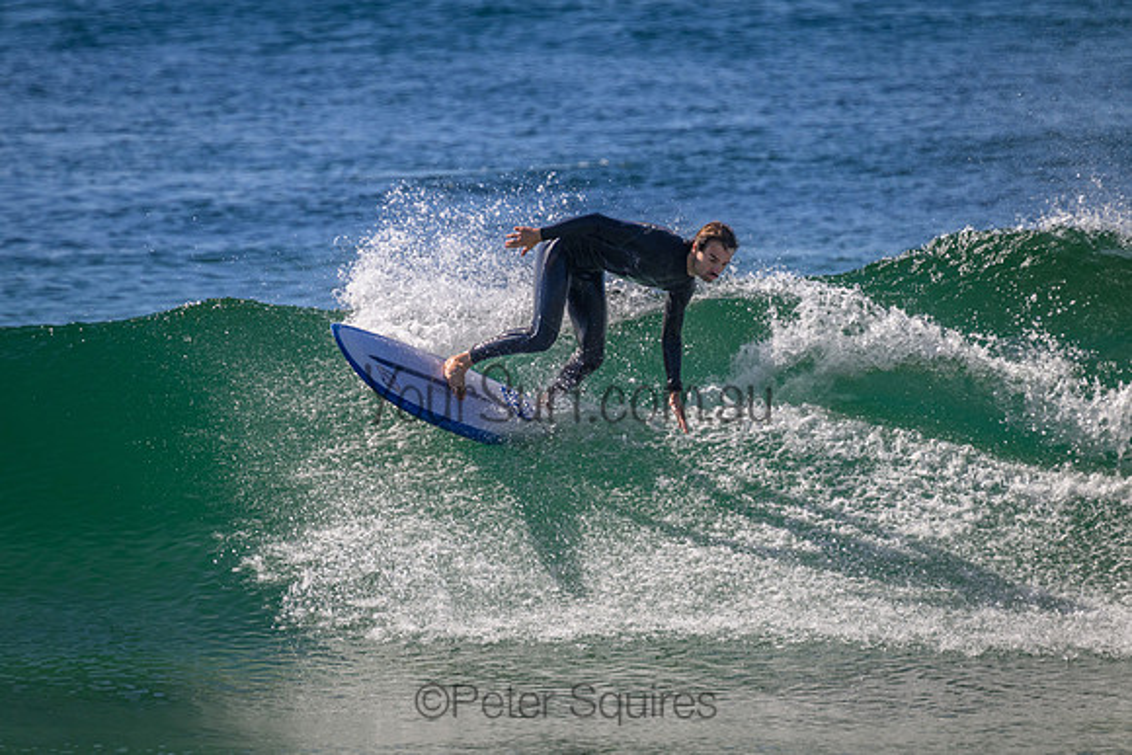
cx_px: 566
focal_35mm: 720
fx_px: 22644
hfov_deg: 2.9
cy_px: 378
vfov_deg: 1.9
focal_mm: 720
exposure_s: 1/2000
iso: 1400
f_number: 11
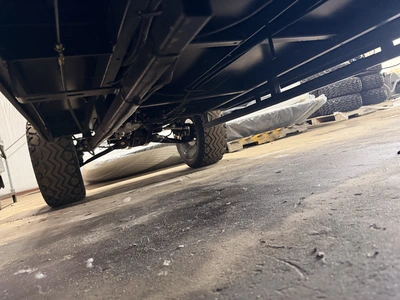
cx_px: 200
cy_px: 150
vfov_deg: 56.8
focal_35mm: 24
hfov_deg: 71.6
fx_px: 277
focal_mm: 6.76
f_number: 1.78
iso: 800
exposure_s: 1/40
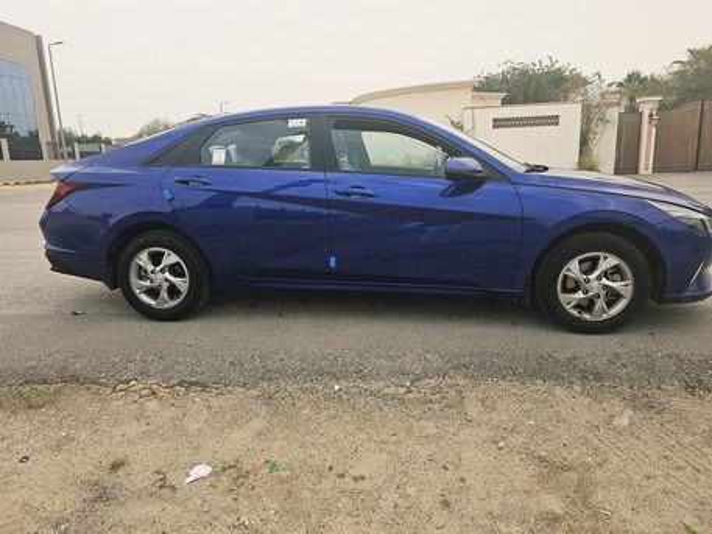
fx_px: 473
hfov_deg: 73.9
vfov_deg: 58.9
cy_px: 267
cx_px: 356
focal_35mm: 23
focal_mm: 6.3
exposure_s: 1/180
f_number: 1.7
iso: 32
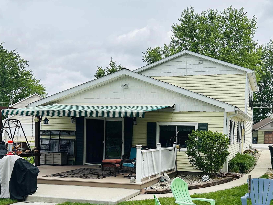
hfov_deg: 39.6
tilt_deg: -2.0
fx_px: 379
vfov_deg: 29.9
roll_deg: -0.8
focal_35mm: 48
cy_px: 147
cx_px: 153
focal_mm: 5.7
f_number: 1.5
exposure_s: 1/3831
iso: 50
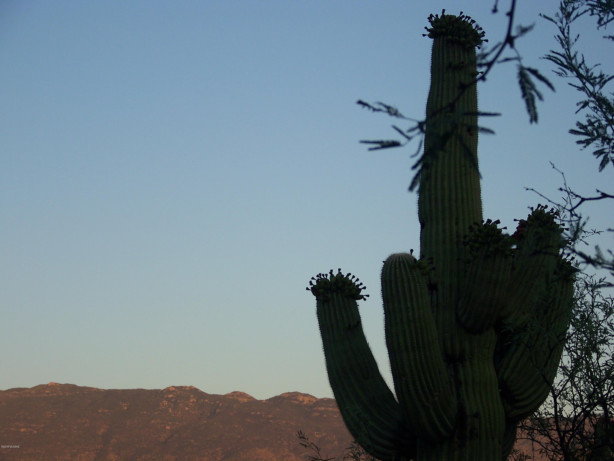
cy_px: 230
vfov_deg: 11.8
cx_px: 307
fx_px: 2235
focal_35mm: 126
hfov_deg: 15.6
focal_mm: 21.1
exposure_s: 1/200
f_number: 3.2
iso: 64
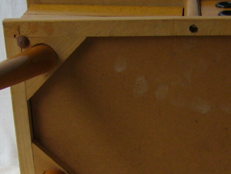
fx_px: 715
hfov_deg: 18.1
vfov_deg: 13.4
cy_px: 218
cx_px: 197
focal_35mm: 107
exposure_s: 1/60
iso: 80
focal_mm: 5.8
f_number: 2.8
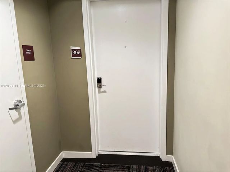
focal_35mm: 24
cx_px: 115
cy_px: 86
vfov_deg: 56.8
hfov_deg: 71.6
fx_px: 159
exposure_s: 1/41
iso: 400
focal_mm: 6.76
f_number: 1.78
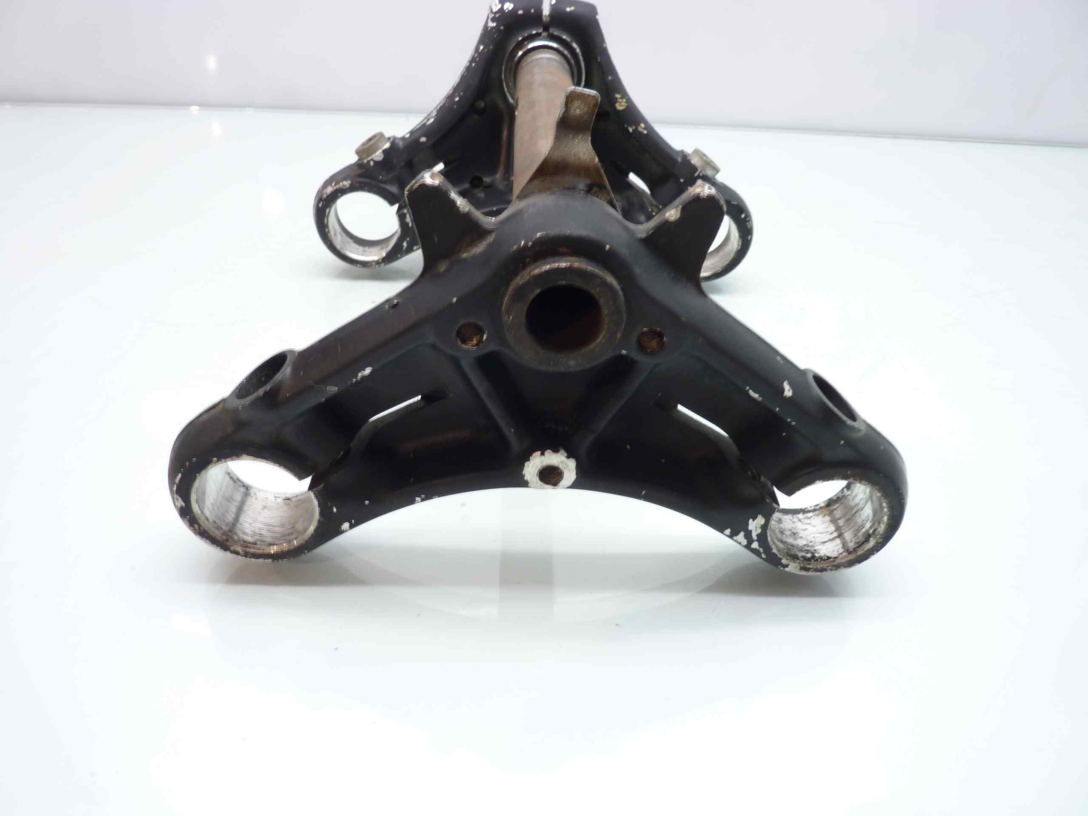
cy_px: 408
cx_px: 544
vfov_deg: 54.9
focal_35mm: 25
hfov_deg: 69.4
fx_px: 786
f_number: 3.3
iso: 80
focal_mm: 4.1
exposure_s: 1/8
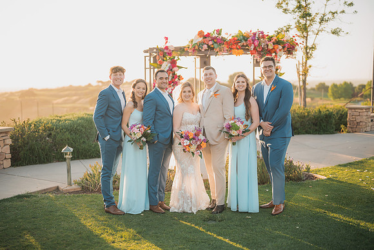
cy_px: 125
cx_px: 187
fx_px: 520
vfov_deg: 27.0
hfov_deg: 39.6
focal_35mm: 50
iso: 200
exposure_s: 1/2000
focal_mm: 50
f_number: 1.2
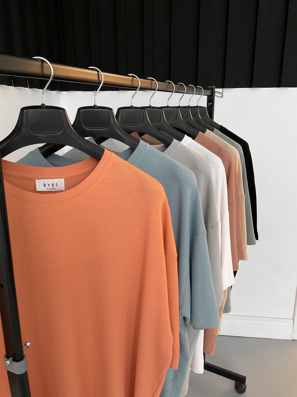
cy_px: 198
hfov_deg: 48.2
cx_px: 148
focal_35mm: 29
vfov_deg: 61.7
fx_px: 332
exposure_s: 1/35
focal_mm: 3
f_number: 1.8
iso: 250
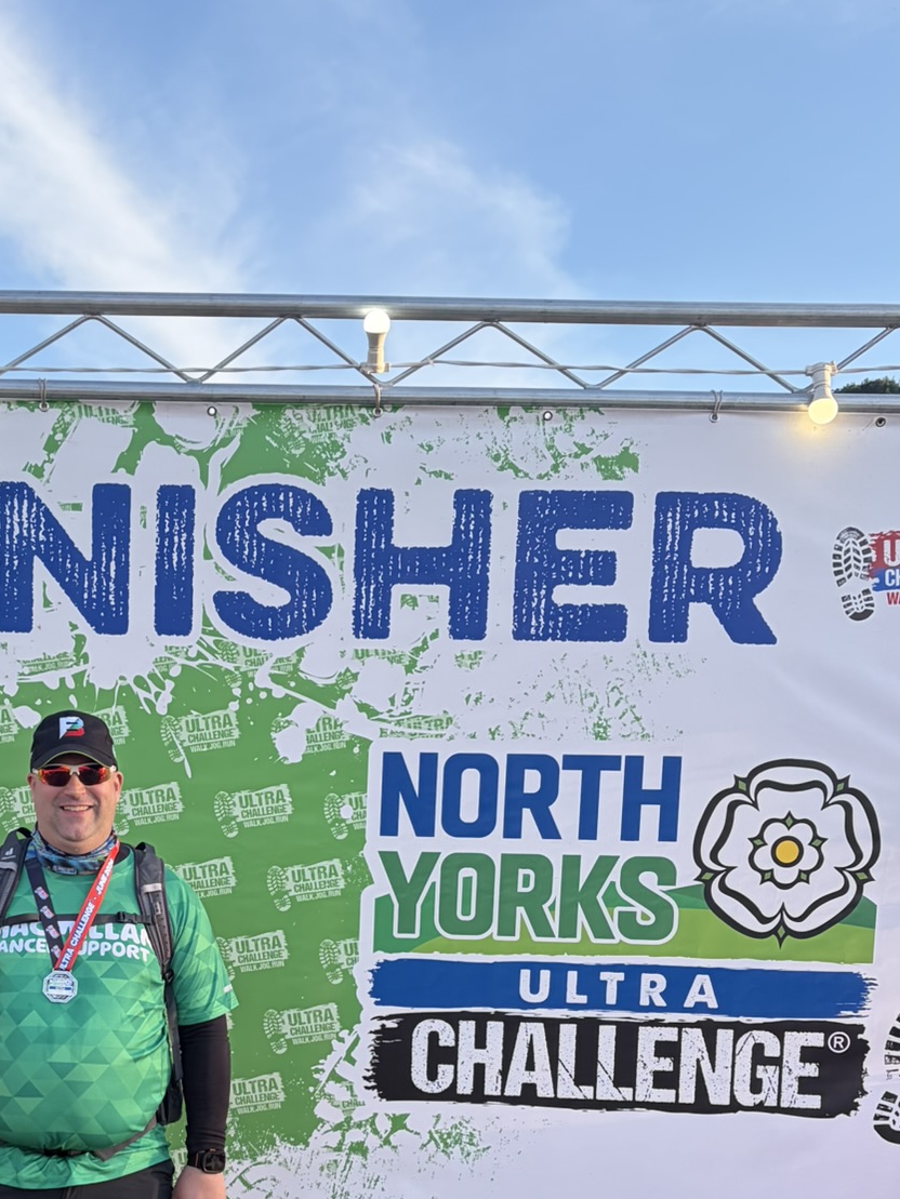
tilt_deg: +1.4
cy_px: 896
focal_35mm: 48
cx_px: 198
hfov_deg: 29.7
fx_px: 1664
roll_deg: -3.0
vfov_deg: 38.6
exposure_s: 1/810
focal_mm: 5.96
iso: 50
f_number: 1.6
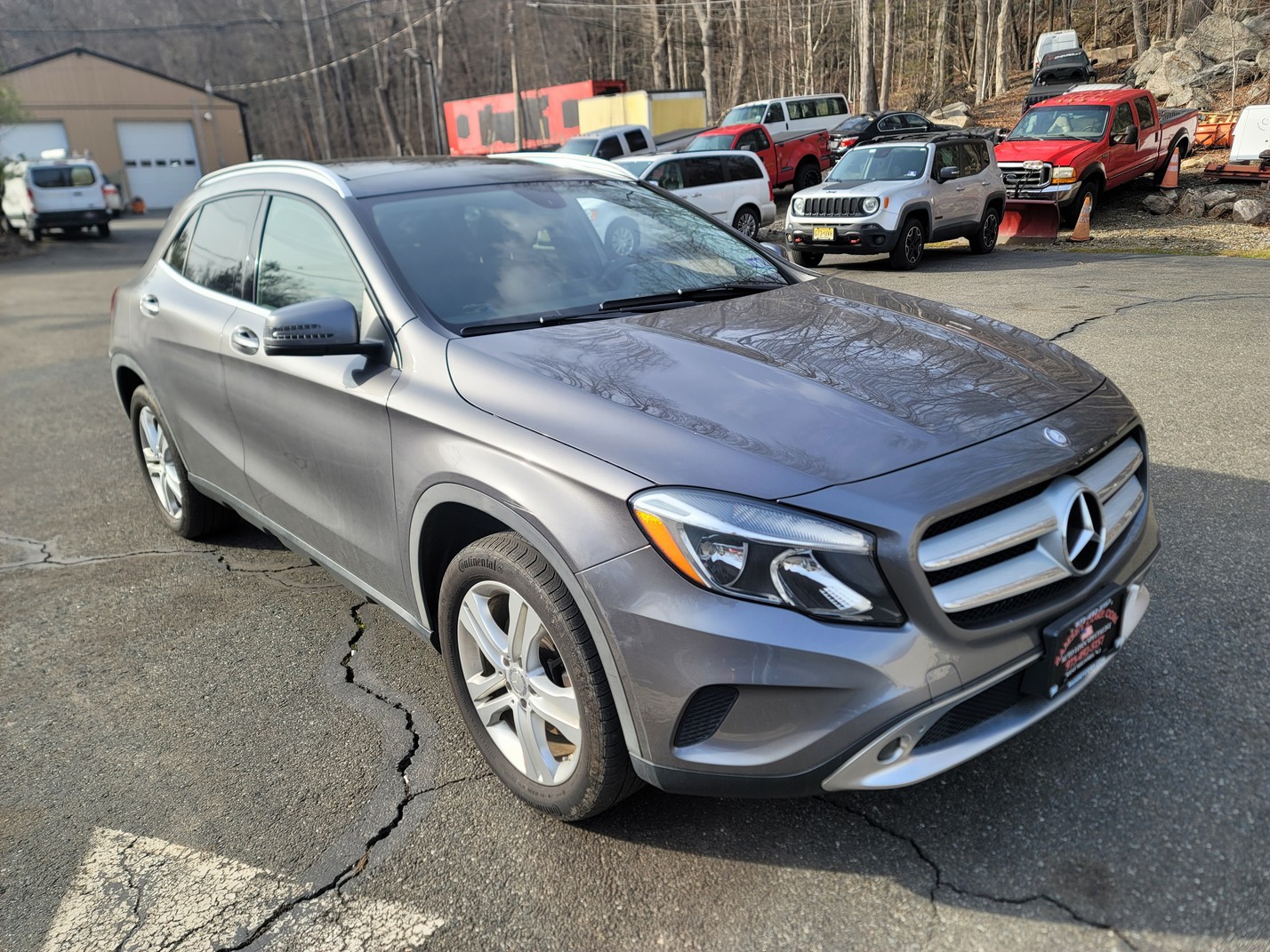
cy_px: 476
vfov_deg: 54.9
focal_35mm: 25
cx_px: 635
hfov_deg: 69.4
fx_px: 917
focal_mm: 7
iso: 20
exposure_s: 1/371
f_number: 1.8
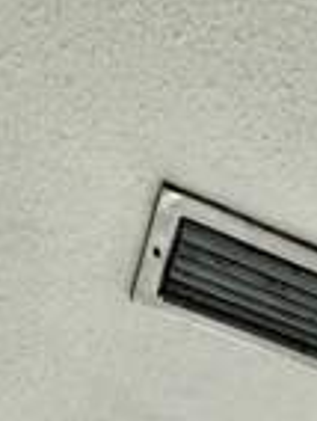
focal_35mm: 63
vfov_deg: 16.6
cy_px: 946
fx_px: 767
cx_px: 353
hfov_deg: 22.0
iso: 64
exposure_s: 1/416
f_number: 2.2
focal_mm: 2.22
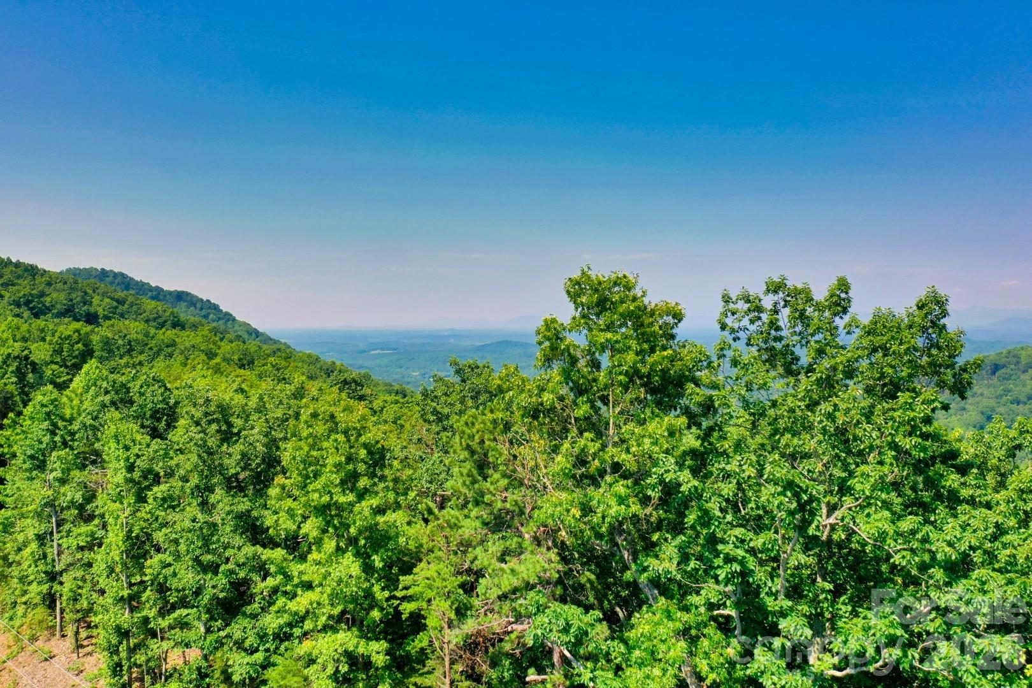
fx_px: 803
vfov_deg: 46.4
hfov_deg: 65.5
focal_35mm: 28
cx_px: 516
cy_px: 344
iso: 100
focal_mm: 10.3
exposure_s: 1/400
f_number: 5.6
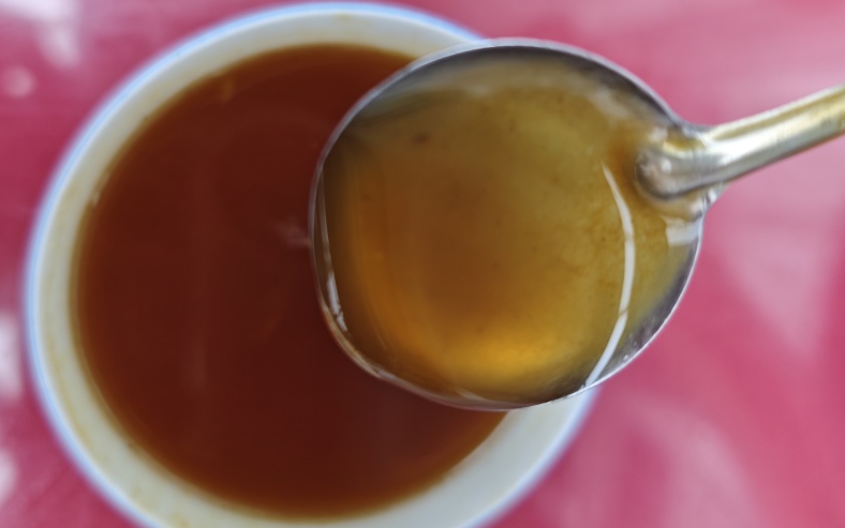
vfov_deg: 38.0
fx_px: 760
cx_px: 424
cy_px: 186
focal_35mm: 33
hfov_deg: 58.1
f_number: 1.44
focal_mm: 6.68
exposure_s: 1/114
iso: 64
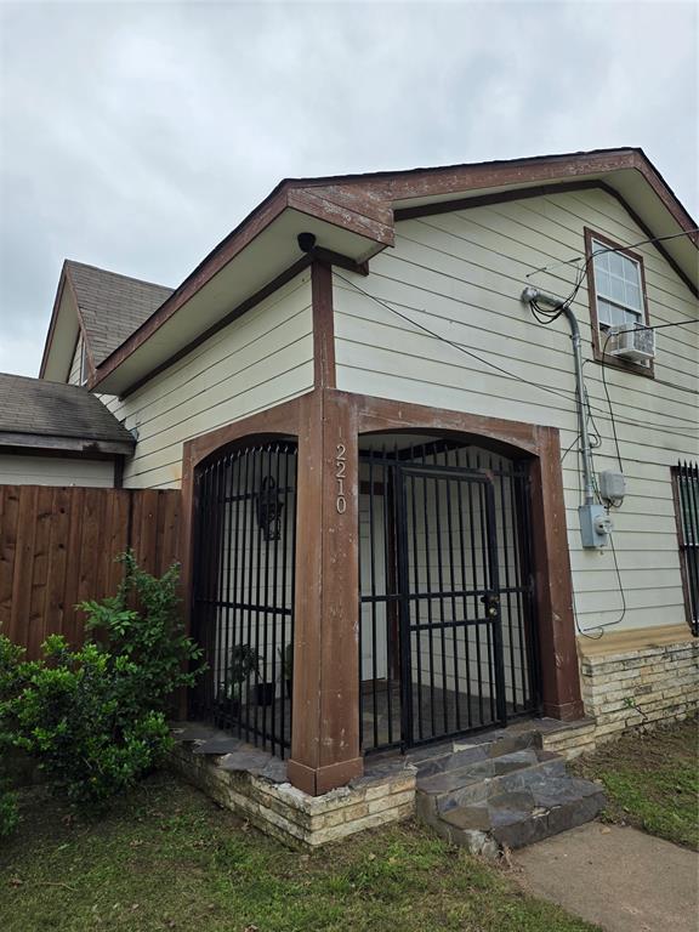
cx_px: 350
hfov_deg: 58.9
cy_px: 466
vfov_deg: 73.9
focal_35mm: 23
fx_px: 619
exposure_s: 1/1978
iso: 80
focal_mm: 6.25
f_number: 1.7
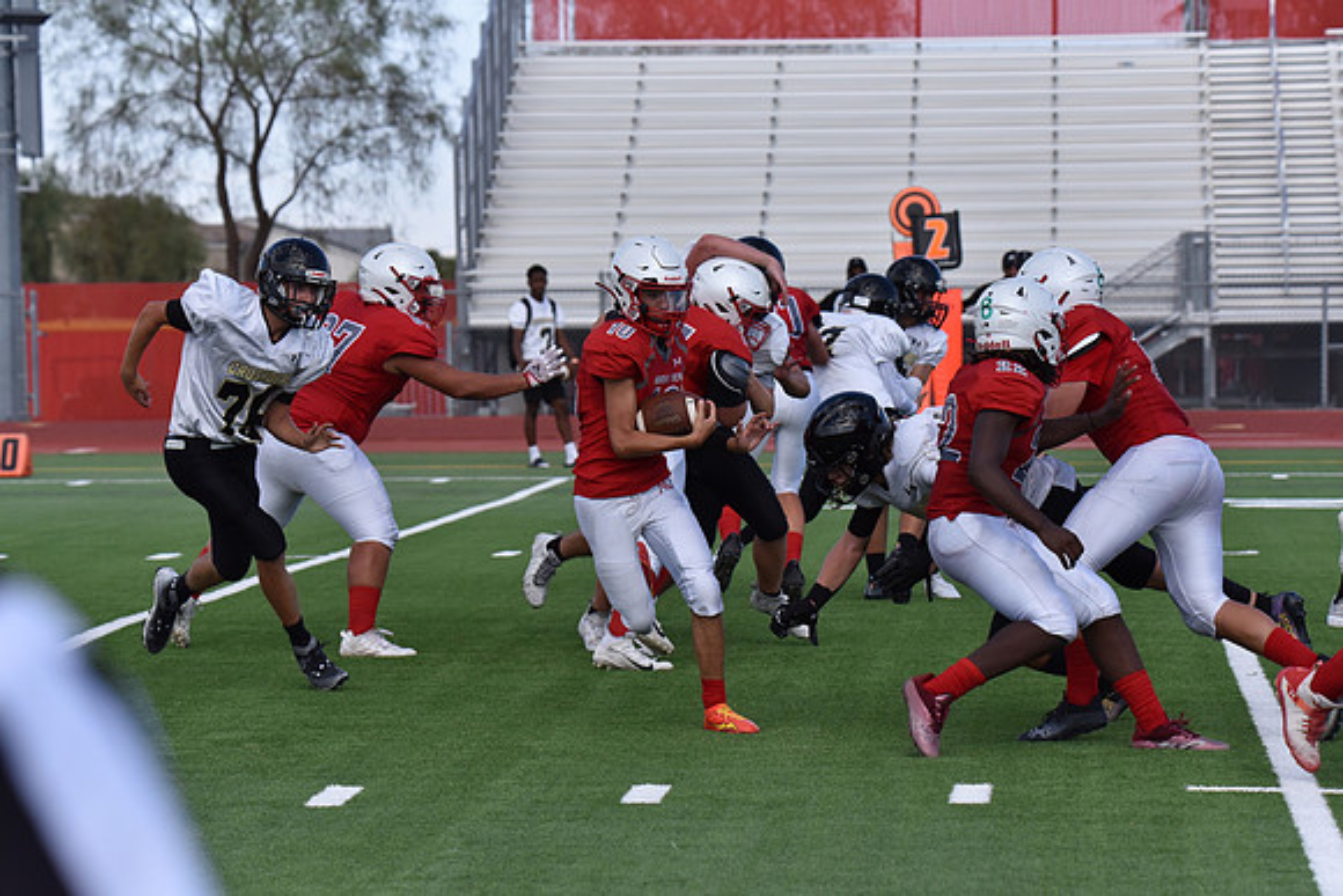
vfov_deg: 7.6
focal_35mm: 180
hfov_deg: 11.4
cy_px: 448
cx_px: 672
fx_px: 6716
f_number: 8
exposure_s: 1/3200
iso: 1250
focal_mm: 180
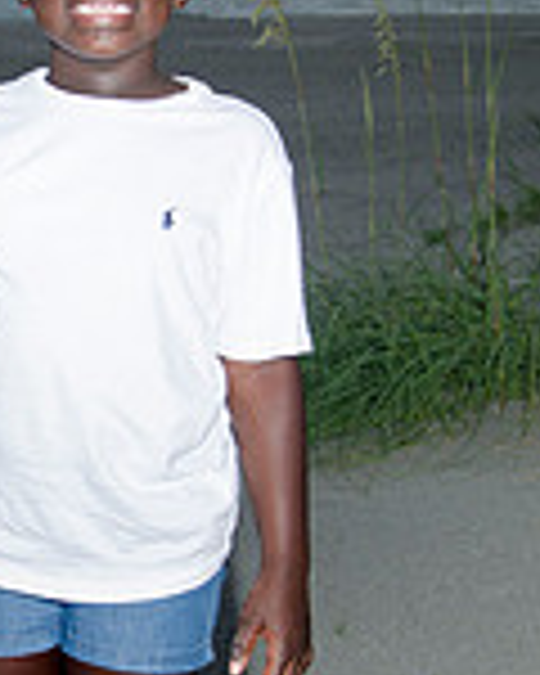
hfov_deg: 10.7
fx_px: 2857
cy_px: 378
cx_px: -40
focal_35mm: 143
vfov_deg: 13.5
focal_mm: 34
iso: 100
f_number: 5.6
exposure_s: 1/250
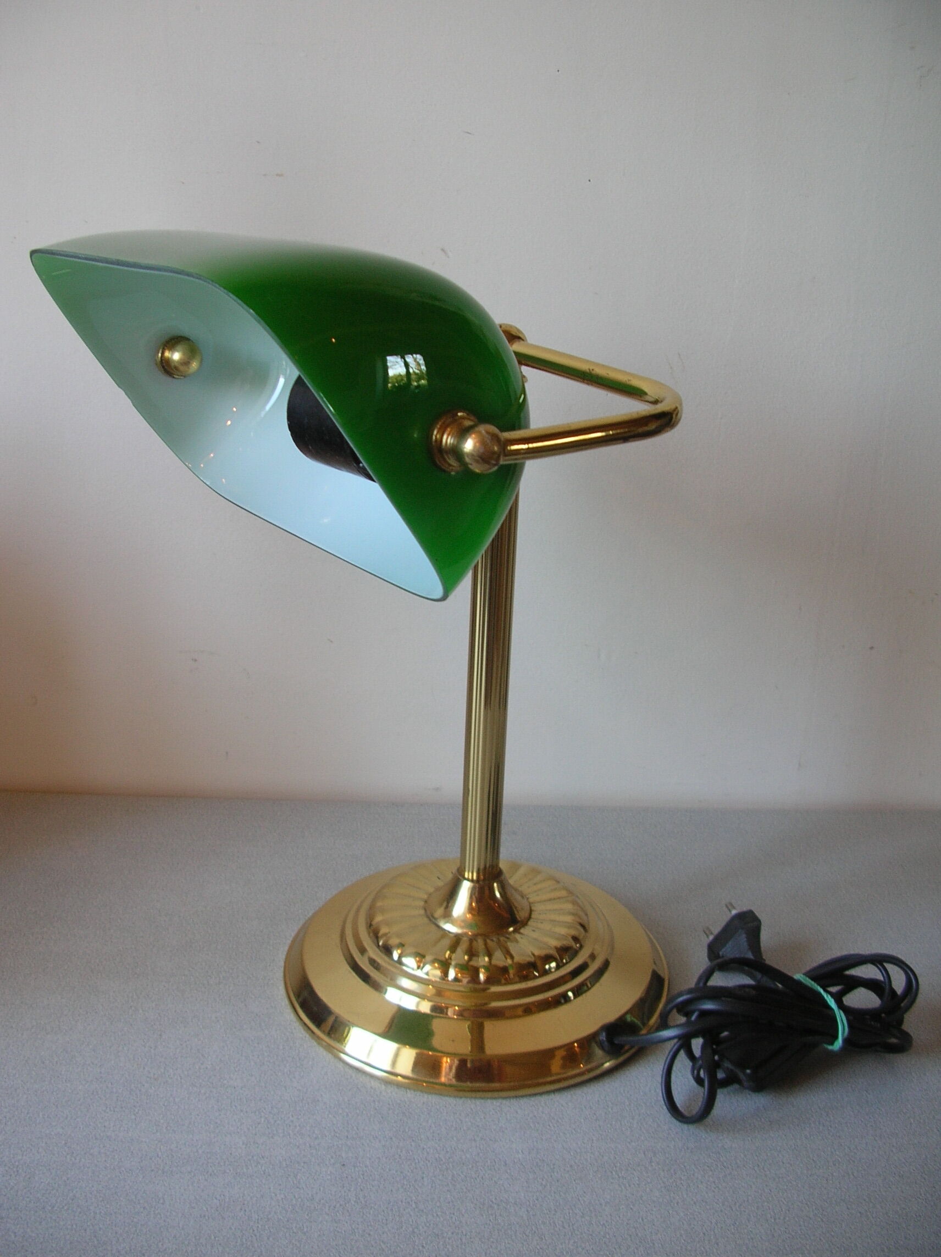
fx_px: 1270
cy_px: 628
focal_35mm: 35
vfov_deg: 52.7
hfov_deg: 40.6
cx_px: 470
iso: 50
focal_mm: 5.8
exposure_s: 1/14.7
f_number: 2.8
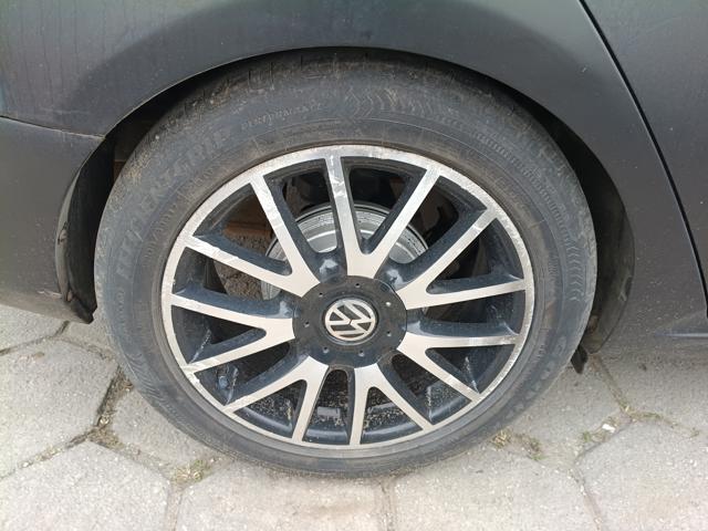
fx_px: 532
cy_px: 266
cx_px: 354
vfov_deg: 53.1
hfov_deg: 67.3
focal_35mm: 26
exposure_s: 1/60.1
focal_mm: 4.81
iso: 318
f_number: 1.8
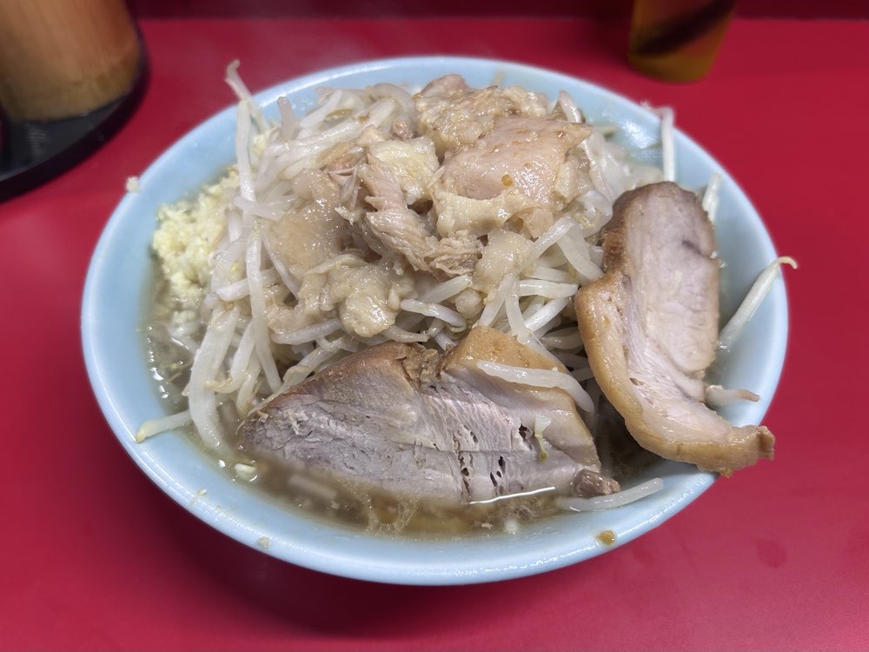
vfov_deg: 53.1
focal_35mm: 26
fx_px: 653
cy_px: 326
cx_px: 434
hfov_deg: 67.3
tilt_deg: -52.0
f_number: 1.5
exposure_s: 1/50
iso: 100
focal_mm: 5.7
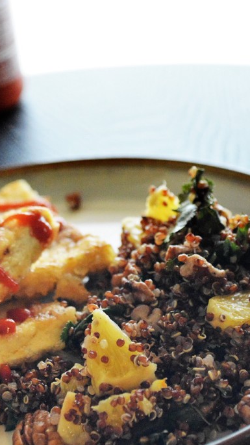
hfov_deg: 12.8
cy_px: 211
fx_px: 1107
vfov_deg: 22.7
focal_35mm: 94
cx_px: 66
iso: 3200
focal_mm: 40
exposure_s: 1/160
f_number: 5.3
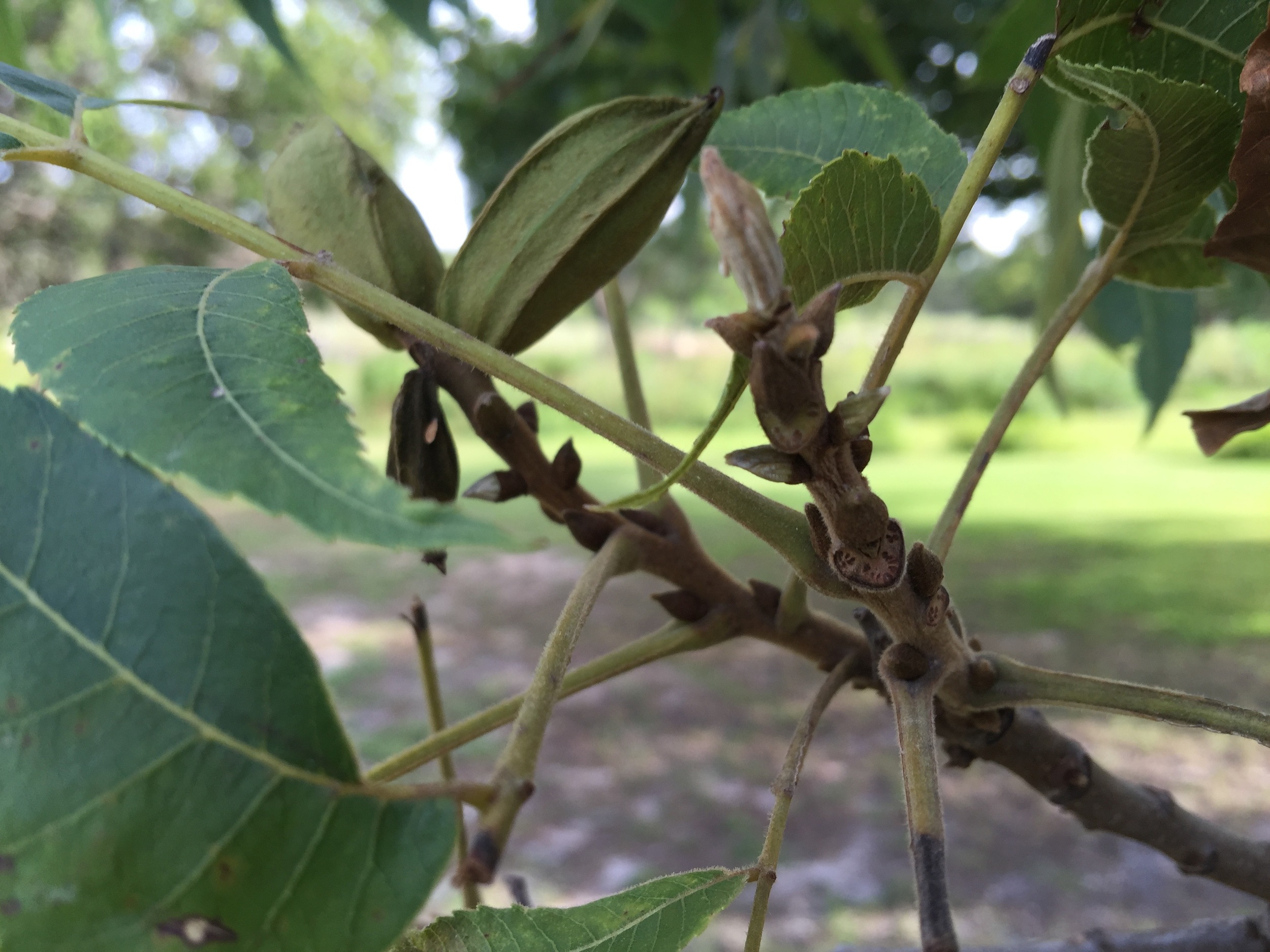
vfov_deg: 48.2
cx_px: 635
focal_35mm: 29
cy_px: 476
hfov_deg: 61.7
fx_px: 1064
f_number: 2.2
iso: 32
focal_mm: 4.15
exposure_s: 1/192
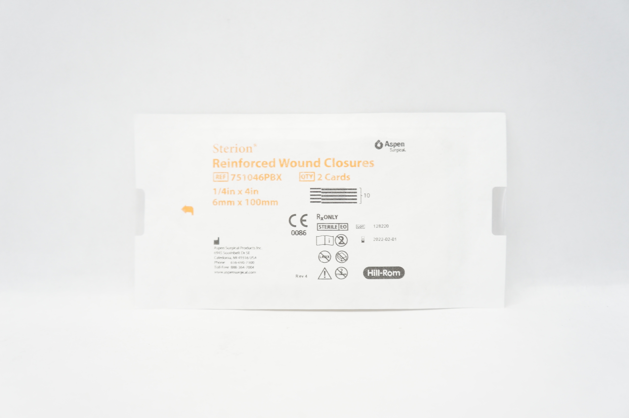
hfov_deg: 49.6
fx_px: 681
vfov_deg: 34.1
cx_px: 314
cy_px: 209
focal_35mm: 39
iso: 400
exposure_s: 1/80
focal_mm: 26
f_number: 4
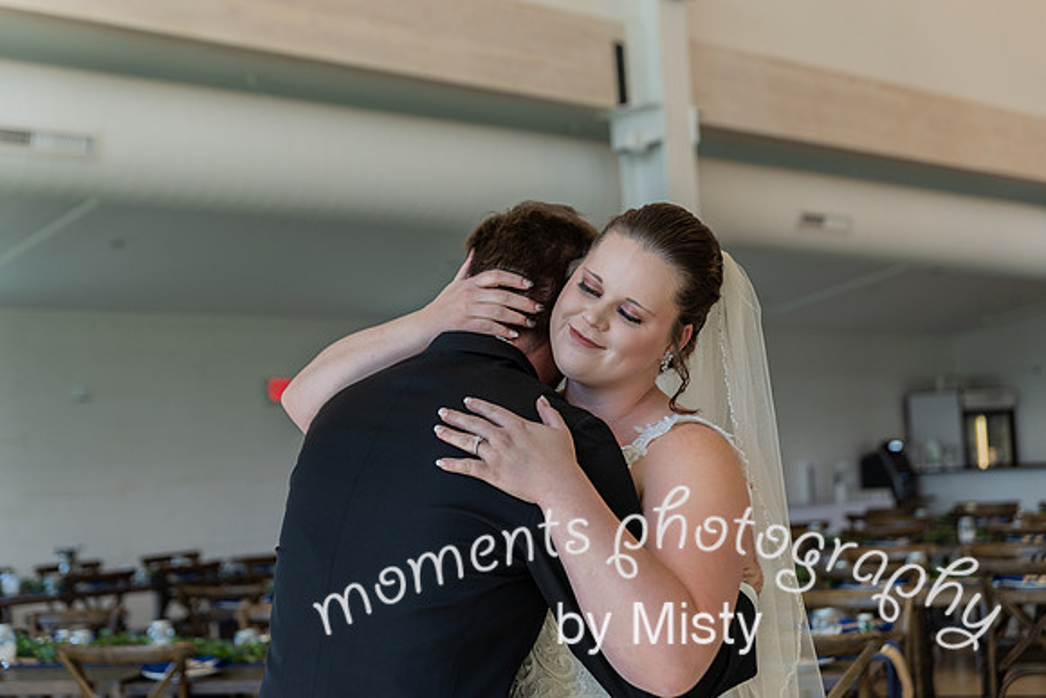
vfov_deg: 23.4
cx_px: 523
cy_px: 349
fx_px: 1686
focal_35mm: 58
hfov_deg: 34.5
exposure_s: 1/160
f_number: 3.2
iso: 320
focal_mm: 58
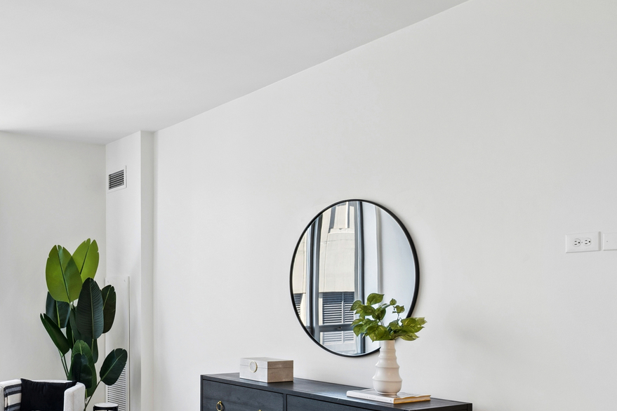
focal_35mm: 35
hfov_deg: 50.7
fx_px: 600
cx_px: 112
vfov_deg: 35.6
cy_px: 372
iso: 200
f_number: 11
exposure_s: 1/50
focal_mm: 19
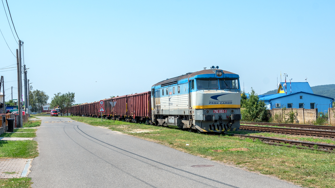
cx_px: 146
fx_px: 480
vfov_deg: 22.1
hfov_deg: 38.4
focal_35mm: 54
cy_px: 64
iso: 160
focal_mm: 30
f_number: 9
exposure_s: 1/640
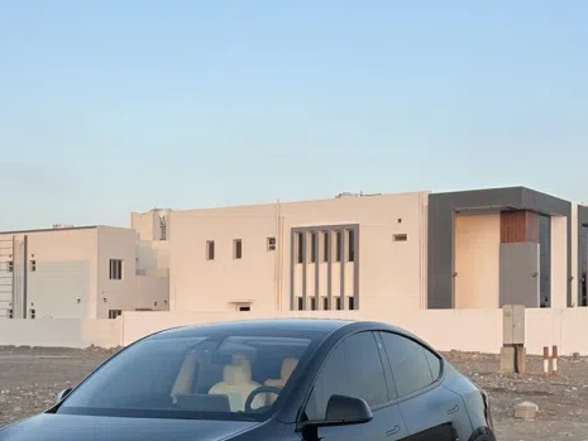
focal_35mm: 33
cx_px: 186
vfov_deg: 42.3
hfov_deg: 54.0
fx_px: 561
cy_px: 299
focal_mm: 6.86
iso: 80
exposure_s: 1/1083
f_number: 1.78
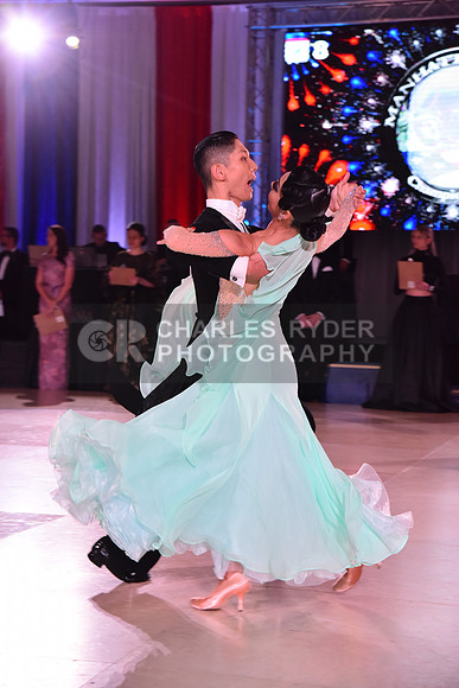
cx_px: 230
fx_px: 1433
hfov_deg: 18.2
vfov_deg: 27.0
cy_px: 344
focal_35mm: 75
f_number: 6.3
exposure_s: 1/320
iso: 2500
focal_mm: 75
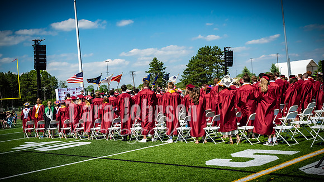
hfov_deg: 44.7
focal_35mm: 46
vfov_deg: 26.0
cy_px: 88
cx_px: 147
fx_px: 394
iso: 200
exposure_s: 1/1600
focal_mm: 26
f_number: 7.1
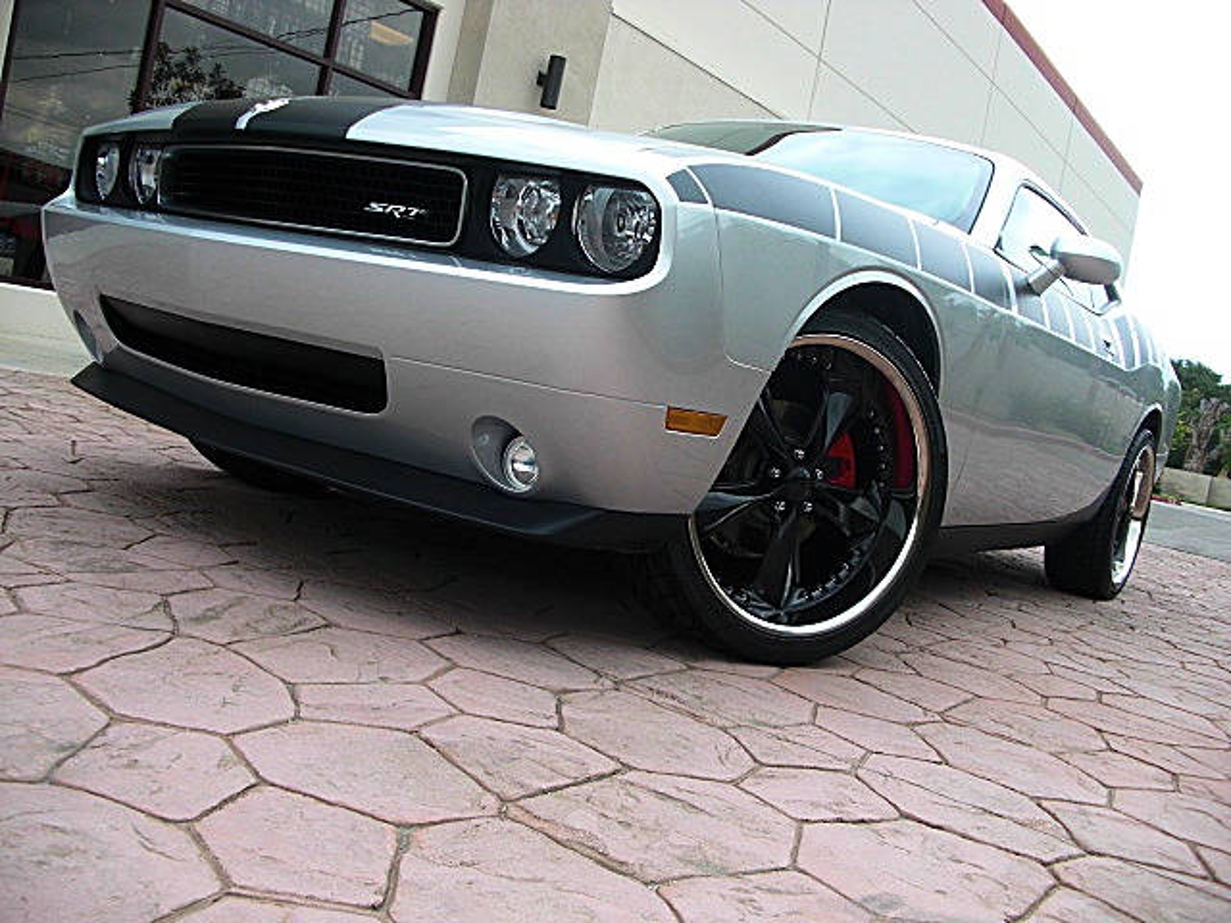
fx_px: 1280
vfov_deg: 39.7
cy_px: 462
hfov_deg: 51.4
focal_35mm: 36
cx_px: 616
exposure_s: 1/250
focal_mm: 6.3
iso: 50
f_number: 2.8
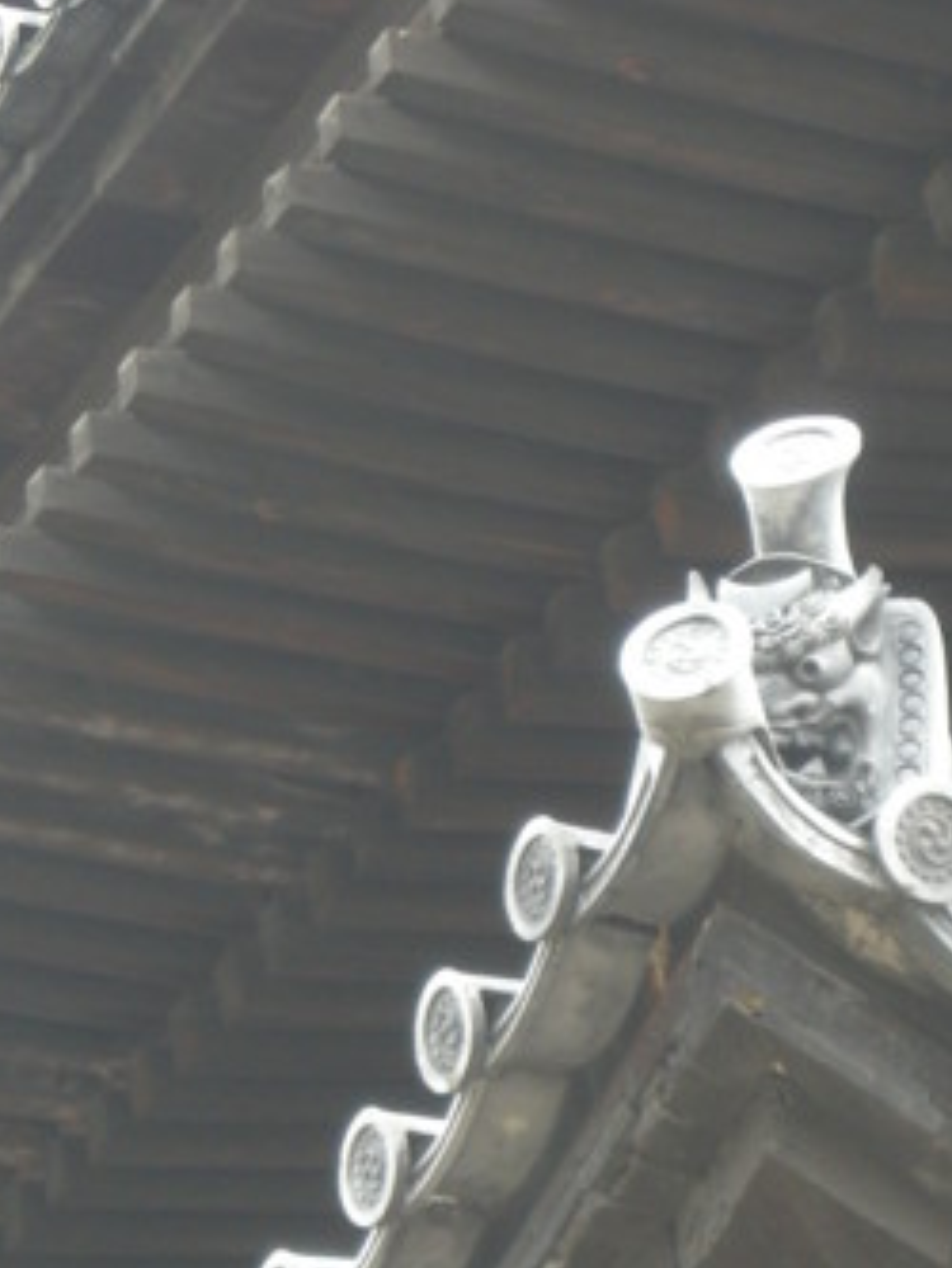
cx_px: 944
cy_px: 666
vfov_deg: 7.9
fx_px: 9235
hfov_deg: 5.9
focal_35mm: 252
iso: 70
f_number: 4.7
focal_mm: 17.1
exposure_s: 1/46.3
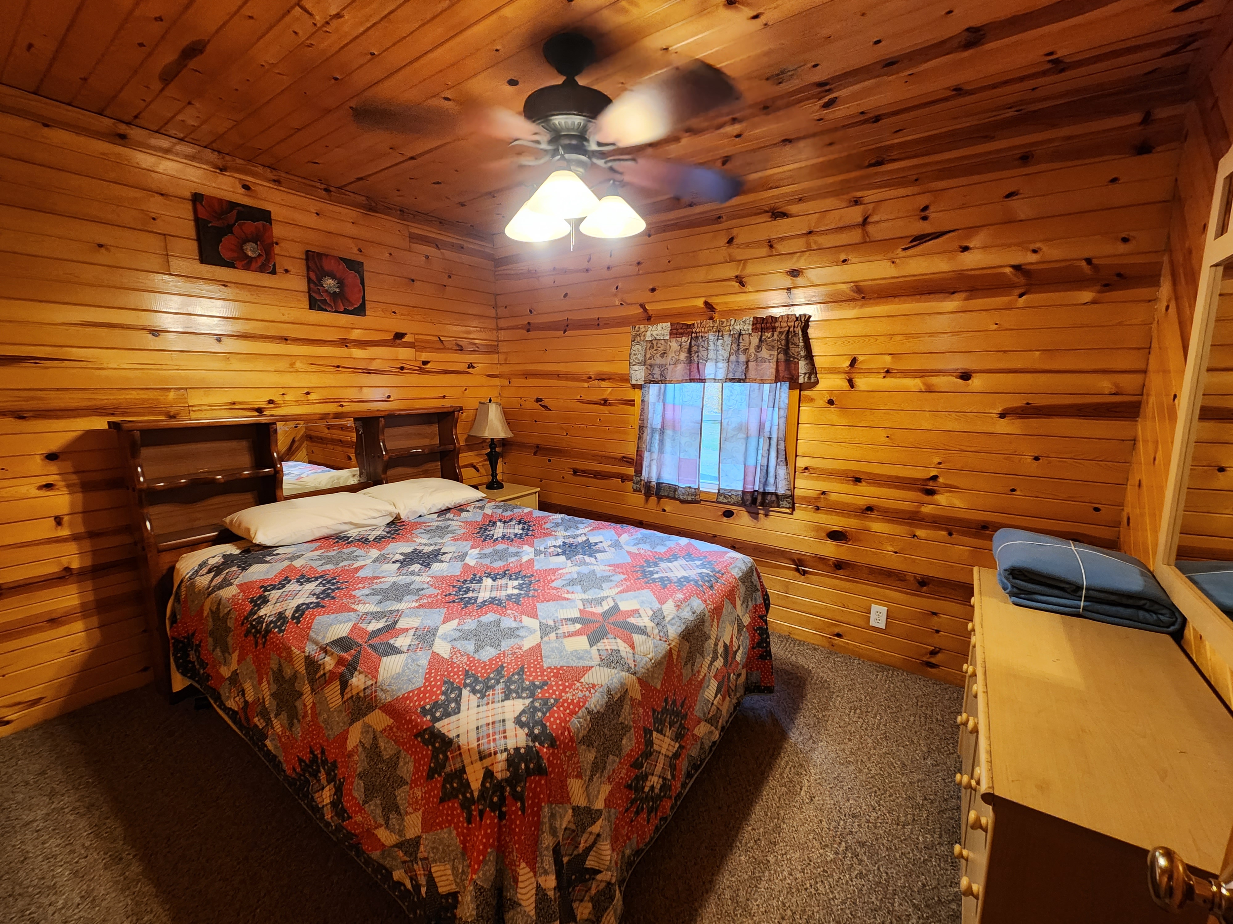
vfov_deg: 89.9
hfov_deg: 106.2
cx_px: 616
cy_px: 462
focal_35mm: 13
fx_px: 463
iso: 320
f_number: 2.2
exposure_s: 1/40
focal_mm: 2.2
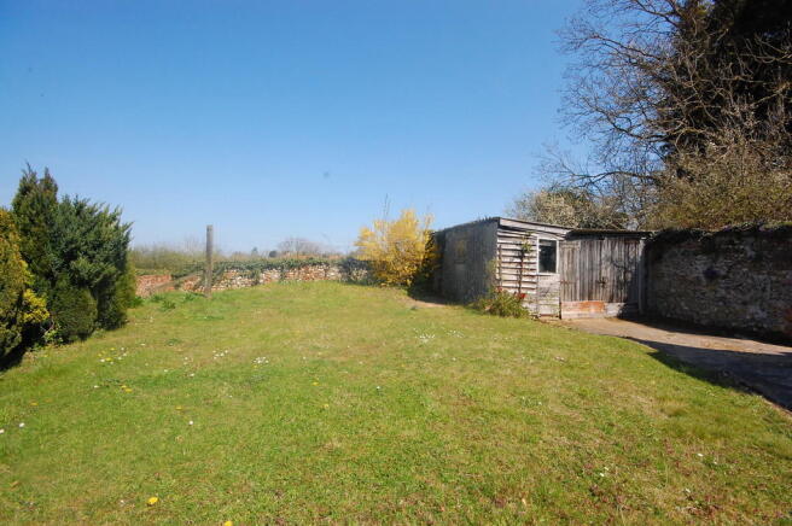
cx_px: 396
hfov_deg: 100.4
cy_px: 263
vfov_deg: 77.2
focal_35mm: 15
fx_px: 330
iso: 800
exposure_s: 1/500
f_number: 11
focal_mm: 10
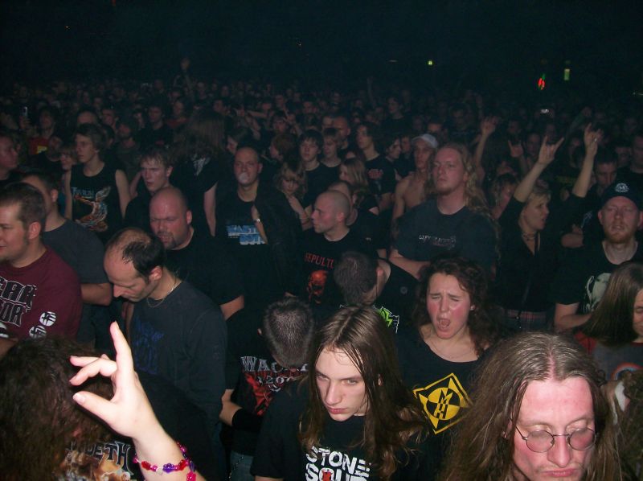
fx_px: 668
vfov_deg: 39.6
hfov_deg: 51.4
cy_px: 240
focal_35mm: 36
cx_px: 322
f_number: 2.7
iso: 80
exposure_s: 1/64
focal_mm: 6
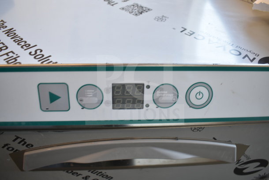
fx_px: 224
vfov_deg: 43.6
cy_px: 90
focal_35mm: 30
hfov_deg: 61.9
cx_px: 134
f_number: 3.5
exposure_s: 1/40
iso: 200
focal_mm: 20
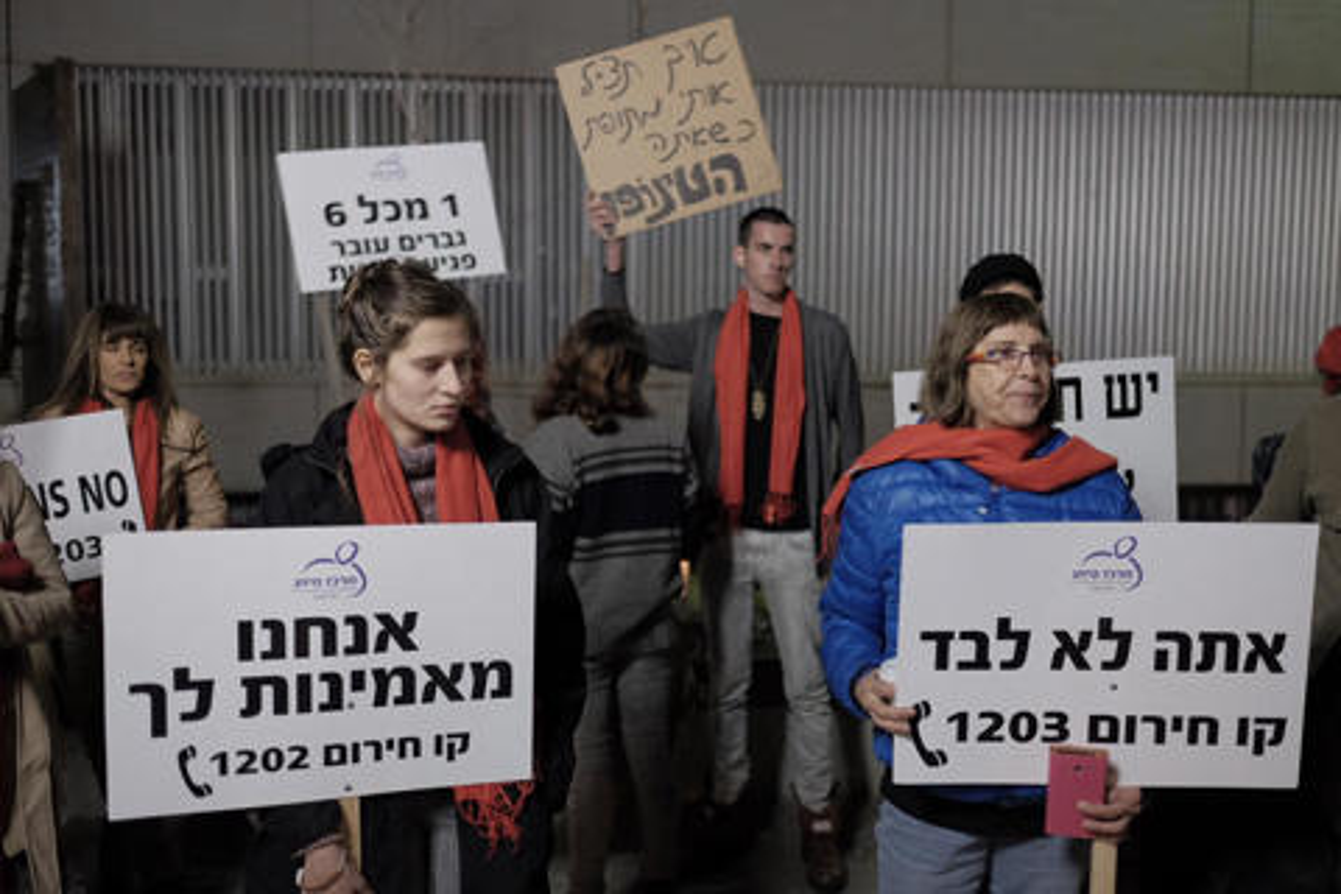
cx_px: 670
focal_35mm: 35
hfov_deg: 54.4
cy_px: 447
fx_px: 1304
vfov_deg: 37.9
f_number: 1.4
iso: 1250
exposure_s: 1/100
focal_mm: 23
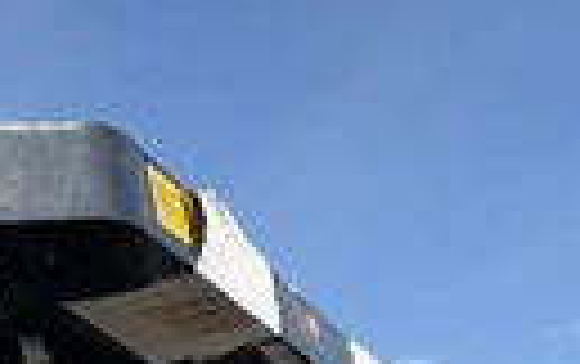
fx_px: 1250
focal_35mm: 79
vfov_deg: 15.7
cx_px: -90
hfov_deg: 24.1
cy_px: 490
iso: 80
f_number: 1.78
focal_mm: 6.76
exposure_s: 1/3279
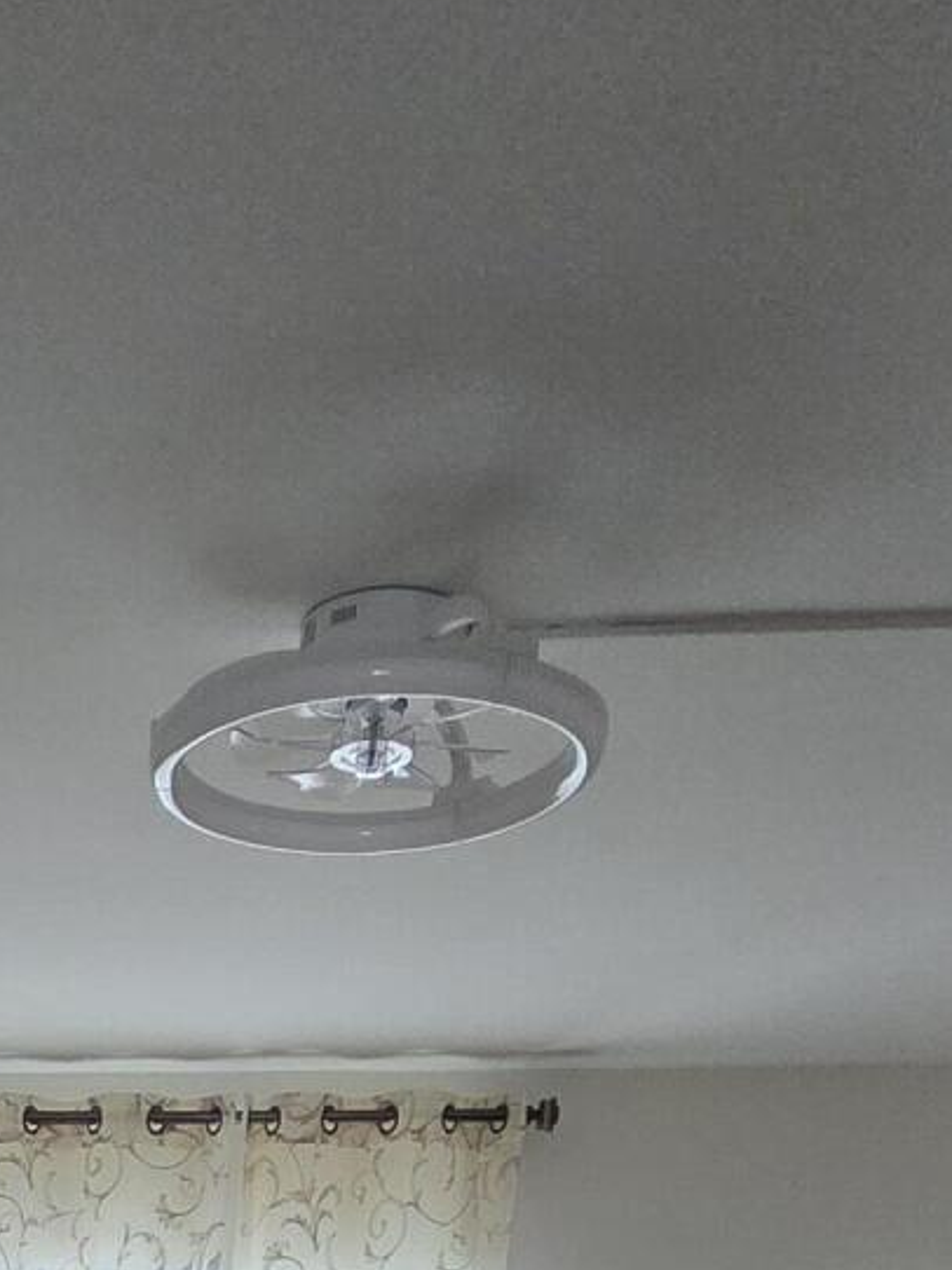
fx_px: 1761
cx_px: -117
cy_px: 2118
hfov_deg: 27.5
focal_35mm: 48
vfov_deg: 24.5
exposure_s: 1/60
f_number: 2.2
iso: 500
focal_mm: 2.2
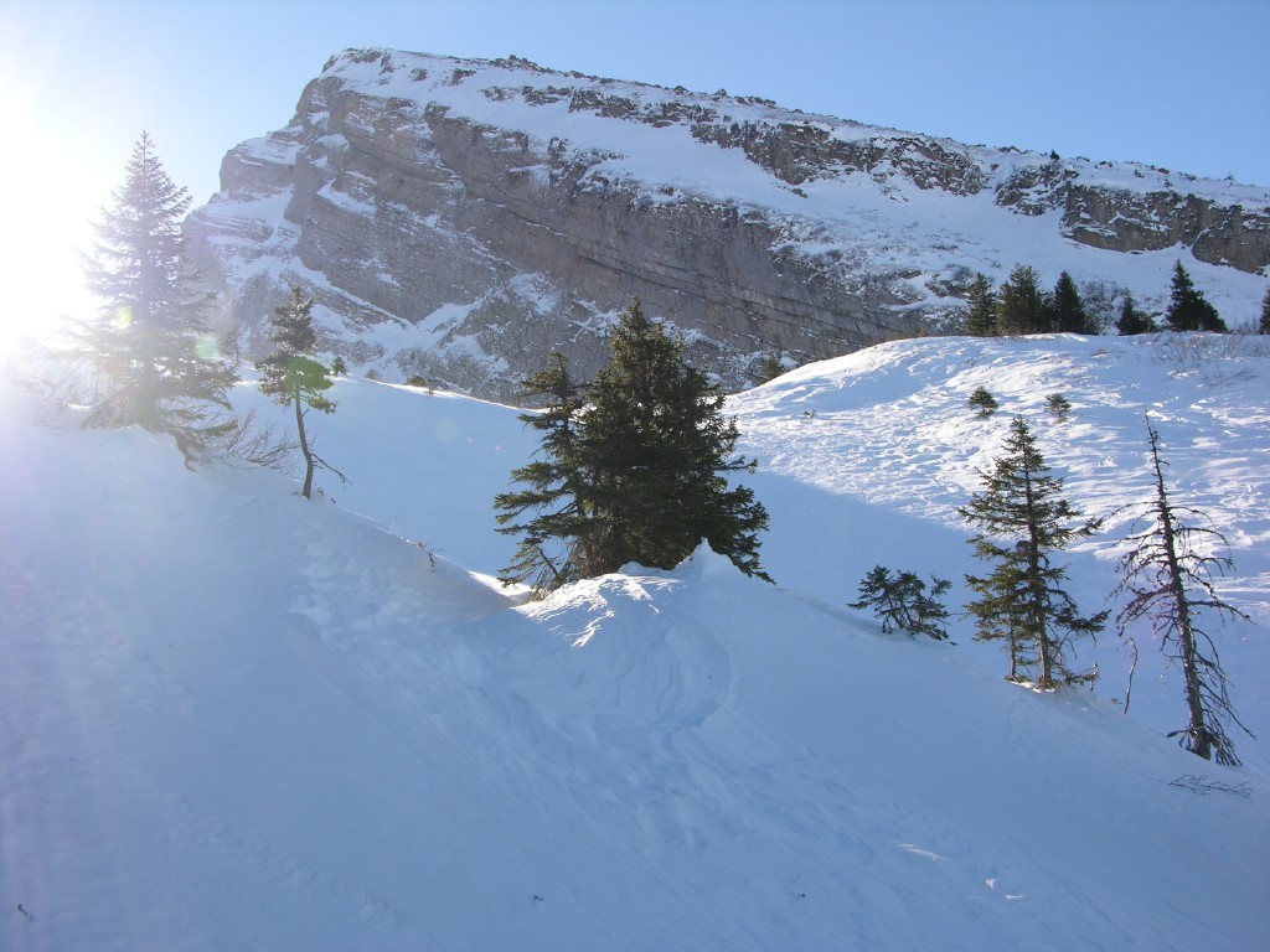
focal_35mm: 35
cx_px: 635
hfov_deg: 52.6
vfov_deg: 40.7
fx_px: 1284
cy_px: 476
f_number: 5.6
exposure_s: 1/184
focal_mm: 8.9
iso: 50
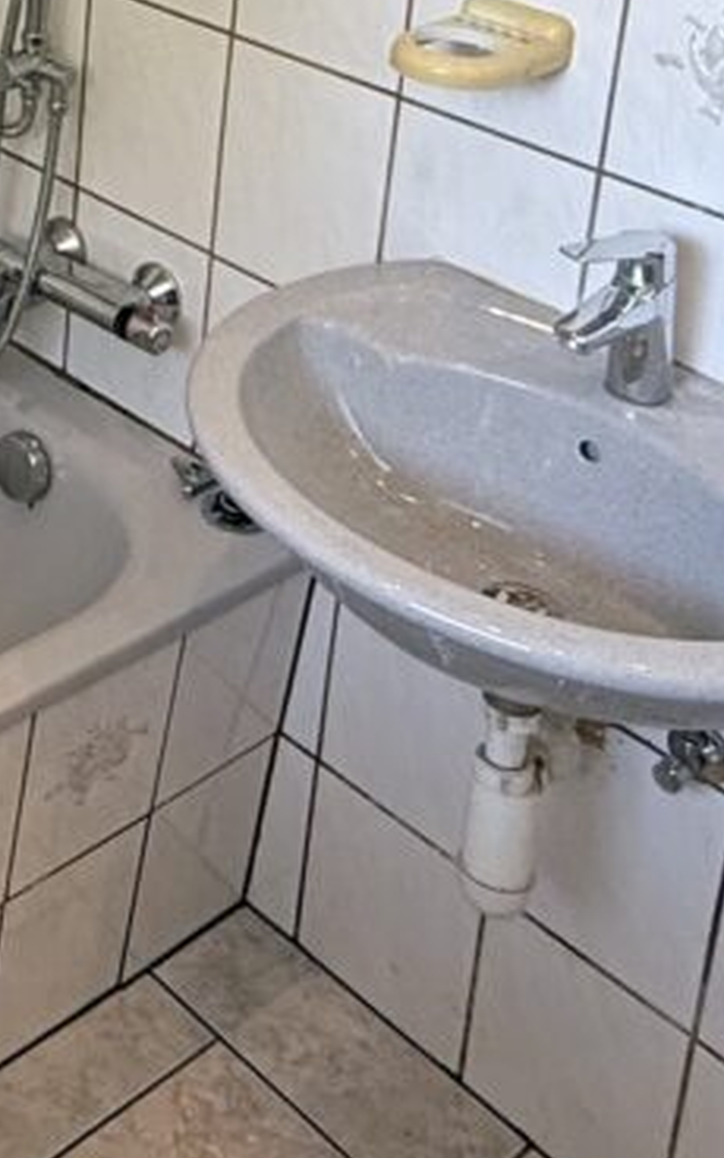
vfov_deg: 31.2
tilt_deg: -14.4
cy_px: -113
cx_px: -230
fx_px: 1831
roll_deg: -1.7
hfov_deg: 20.4
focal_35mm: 58
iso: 200
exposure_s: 1/100
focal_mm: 2.22
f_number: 2.2
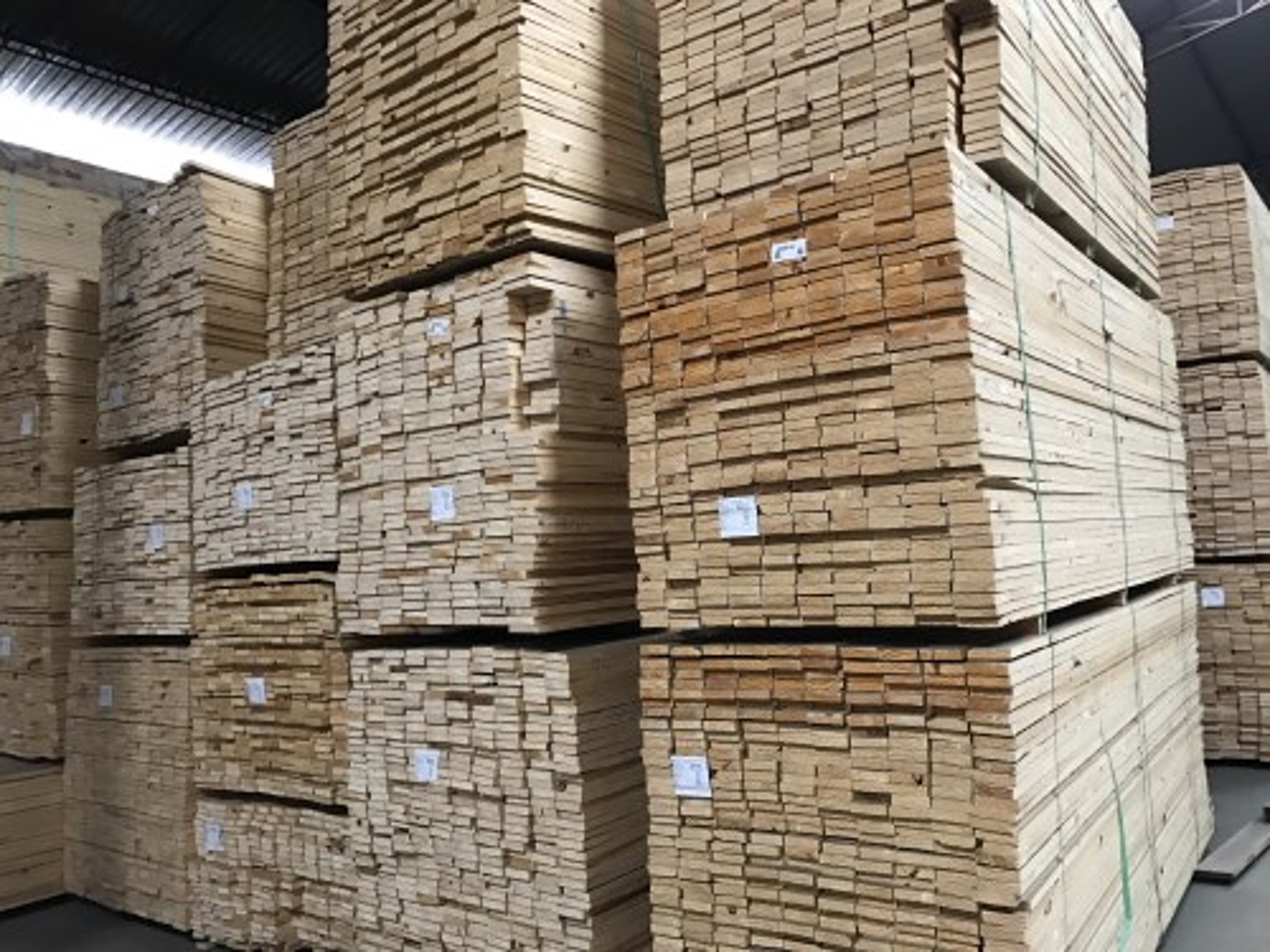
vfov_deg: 49.7
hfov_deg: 63.4
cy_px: 476
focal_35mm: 28
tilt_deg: +6.3
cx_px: 635
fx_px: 1027
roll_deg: +3.2
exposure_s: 1/17
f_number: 1.8
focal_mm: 3.99
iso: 80
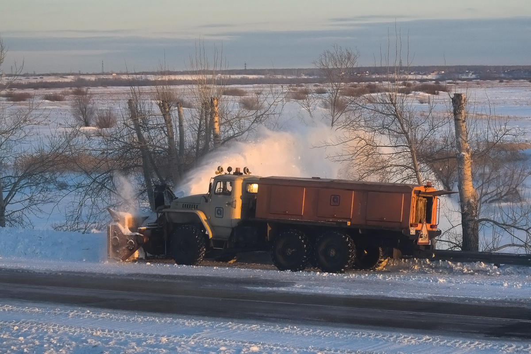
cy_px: 177
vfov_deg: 16.6
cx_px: 266
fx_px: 1217
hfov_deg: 24.6
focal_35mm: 82
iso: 400
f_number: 5.6
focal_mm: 55
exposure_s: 1/800
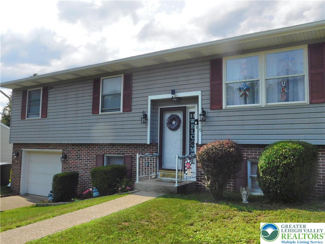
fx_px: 282
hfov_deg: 60.0
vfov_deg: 46.8
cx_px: 162
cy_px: 122
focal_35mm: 30
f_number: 6.4
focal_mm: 5.3
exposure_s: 1/500
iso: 125
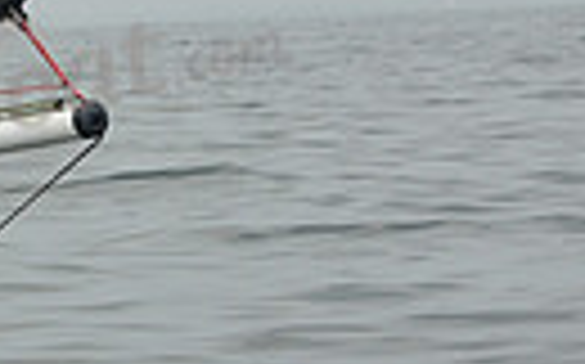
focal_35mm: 319
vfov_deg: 4.1
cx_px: -580
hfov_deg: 6.4
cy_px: -61
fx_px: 5081
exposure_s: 1/640
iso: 250
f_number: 5.6
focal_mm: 70
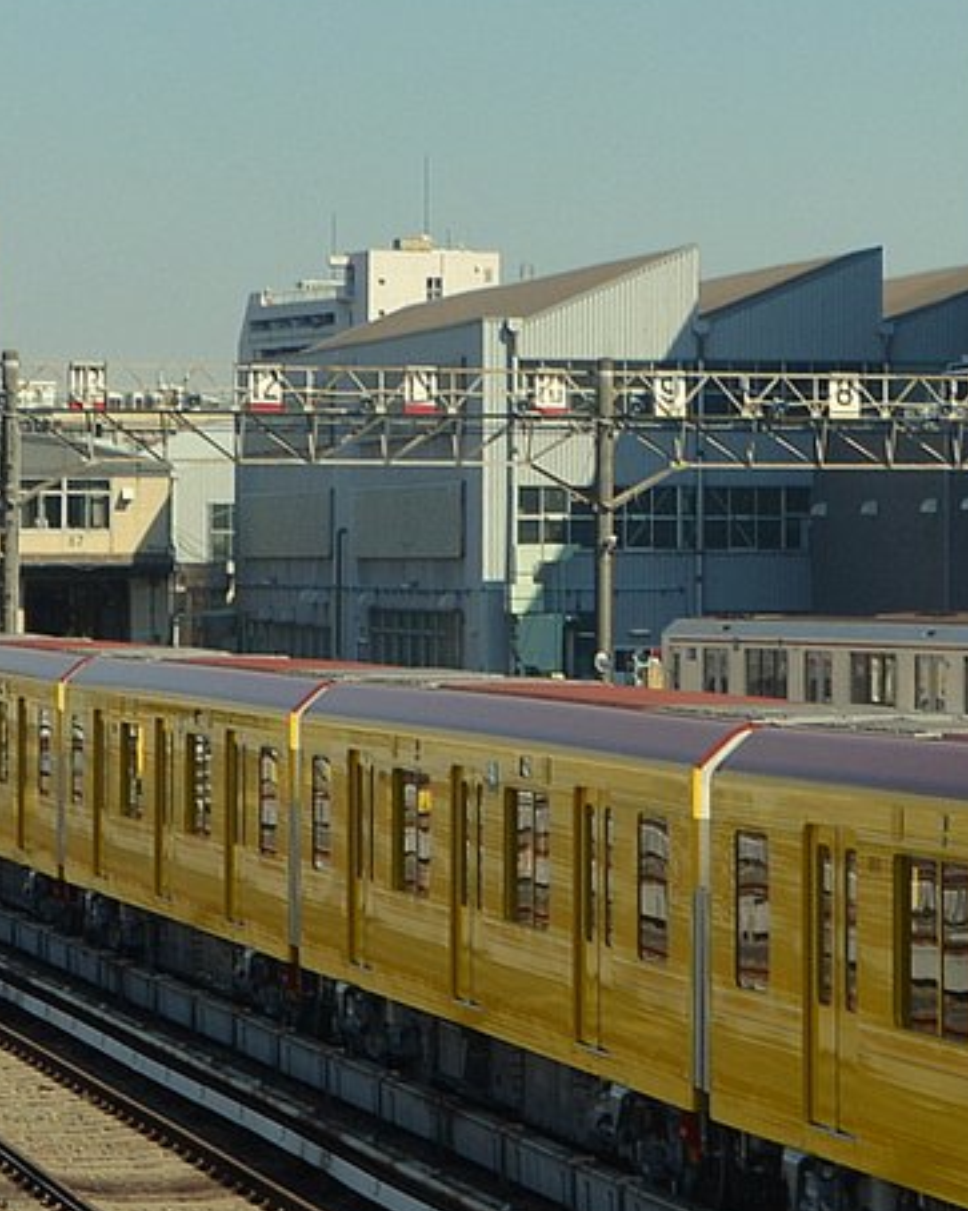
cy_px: 748
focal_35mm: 89
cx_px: 915
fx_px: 3188
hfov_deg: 17.0
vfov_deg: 21.5
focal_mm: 28
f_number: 9
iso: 100
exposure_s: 1/320
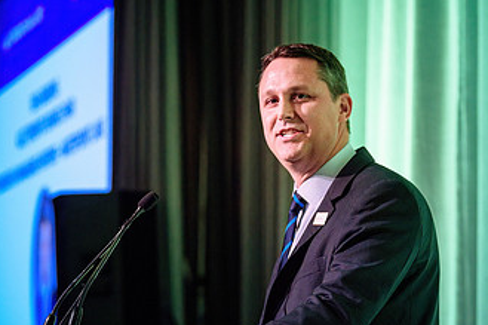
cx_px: 172
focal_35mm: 194
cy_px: 179
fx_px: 2628
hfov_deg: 10.6
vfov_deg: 7.1
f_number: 3.5
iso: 2000
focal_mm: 110
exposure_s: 1/200
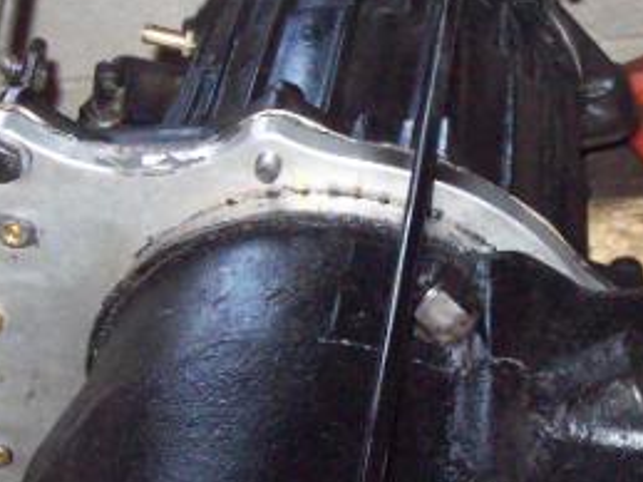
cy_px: 224
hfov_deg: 21.8
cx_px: 497
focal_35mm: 89
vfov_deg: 16.6
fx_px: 1652
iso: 400
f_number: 2.7
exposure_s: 1/128
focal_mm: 6
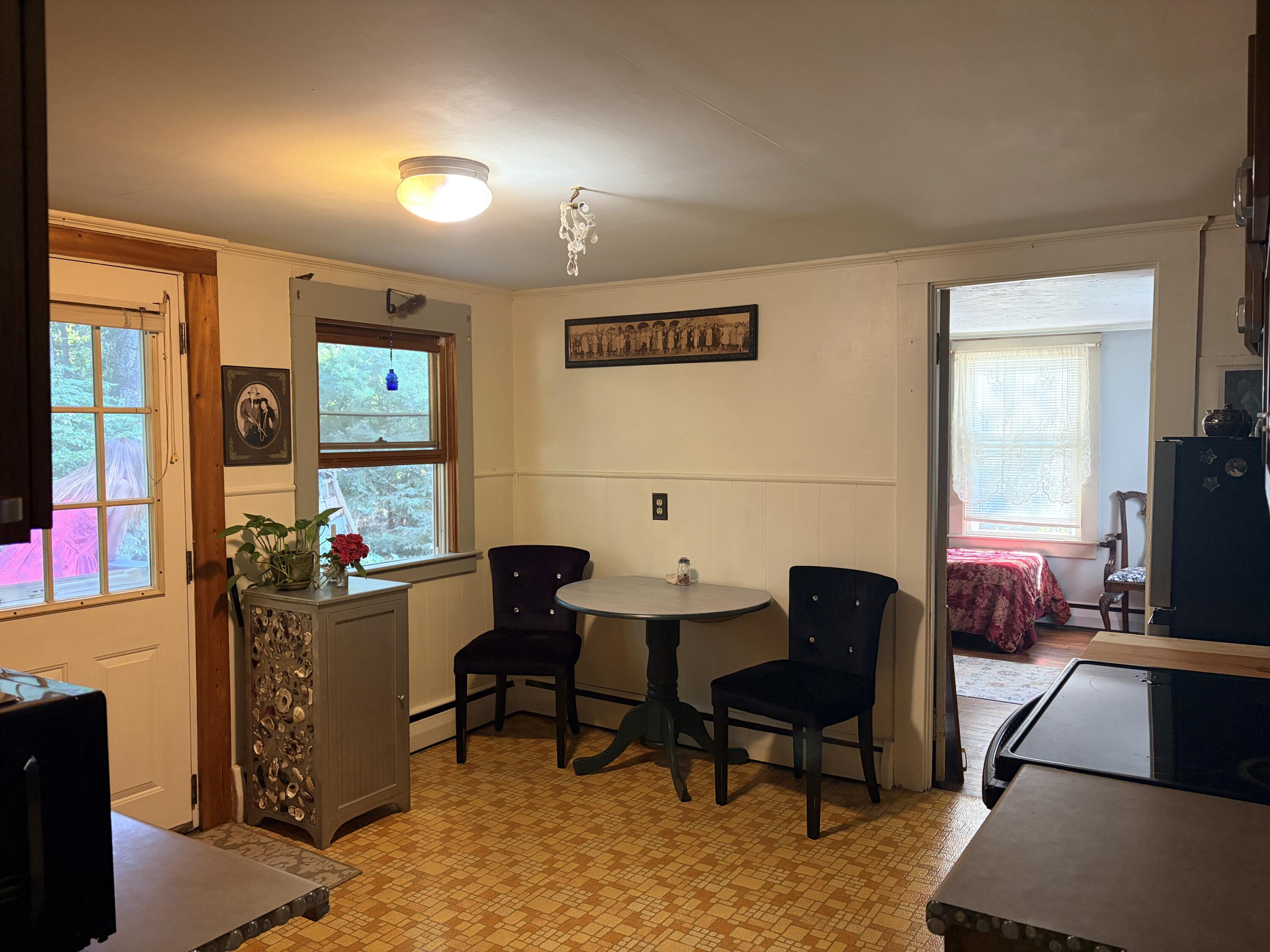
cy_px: 476
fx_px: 954
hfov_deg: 67.3
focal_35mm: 26
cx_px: 635
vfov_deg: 53.1
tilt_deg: -2.1
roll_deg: +0.7
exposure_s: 1/60
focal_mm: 5.96
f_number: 1.6
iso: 320
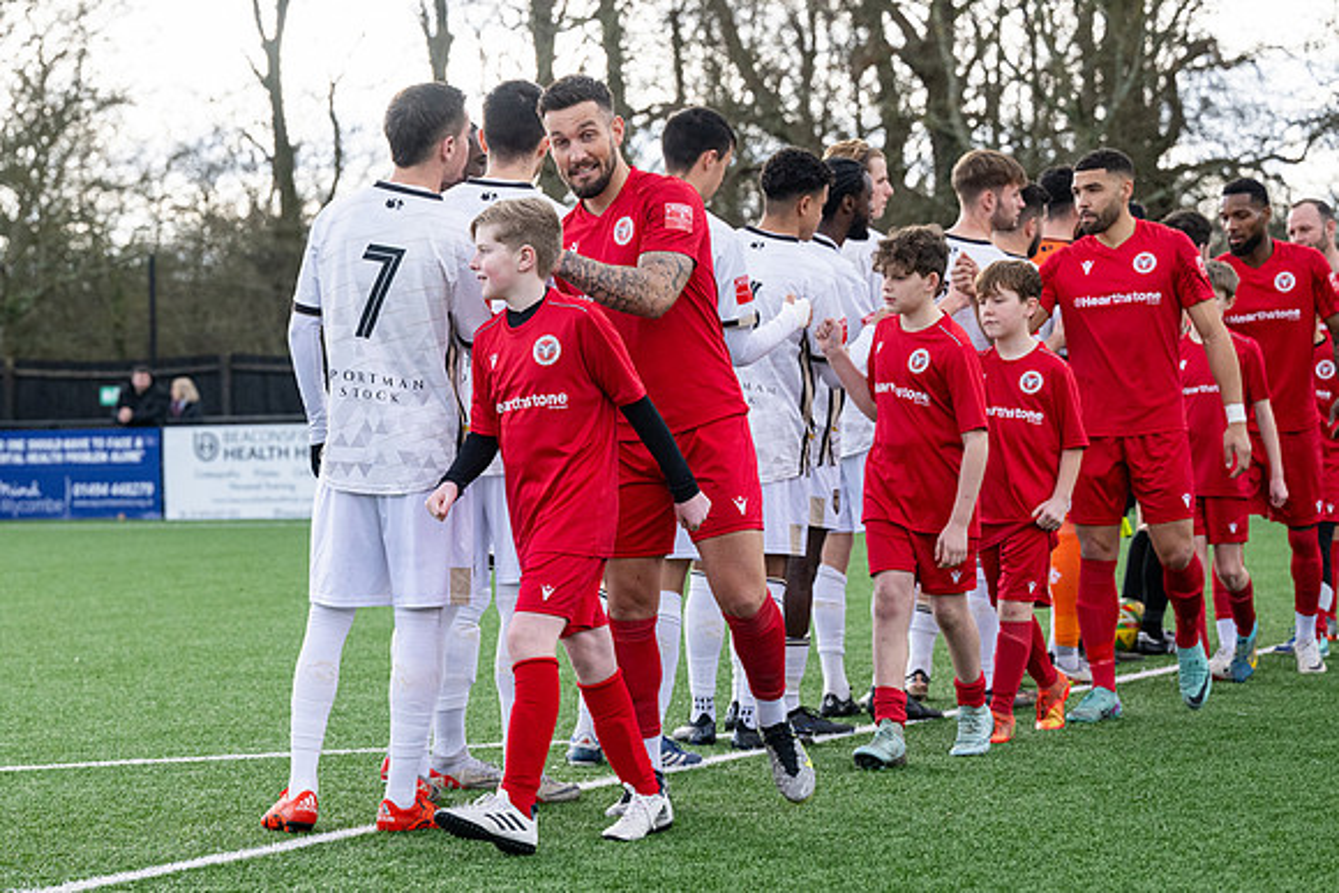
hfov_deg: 18.5
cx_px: 408
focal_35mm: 110
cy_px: 514
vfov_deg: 12.5
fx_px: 4085
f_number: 4
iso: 800
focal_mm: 79
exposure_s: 1/2000
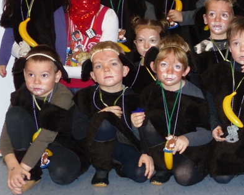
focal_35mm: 79
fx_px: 570
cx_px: 218
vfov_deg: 19.4
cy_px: 70
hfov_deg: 23.5
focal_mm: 7.1
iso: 400
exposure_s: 1/80
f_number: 2.8
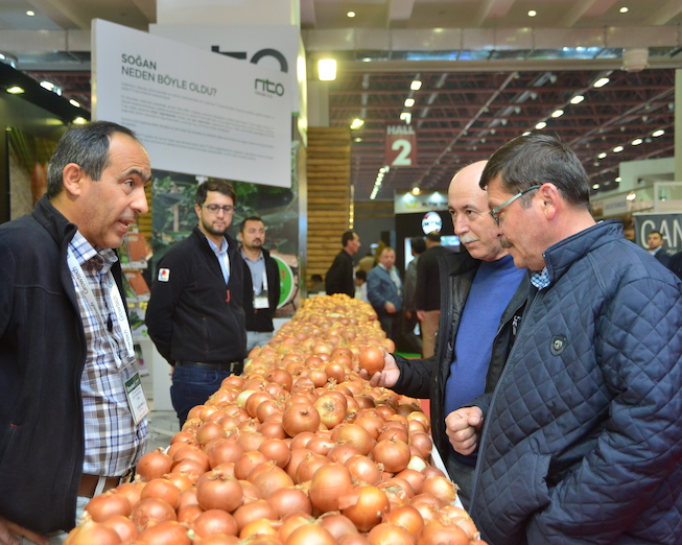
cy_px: 276
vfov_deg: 32.7
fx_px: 928
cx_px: 353
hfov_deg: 40.3
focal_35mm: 46
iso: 1600
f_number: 4.2
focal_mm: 40
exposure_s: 1/200
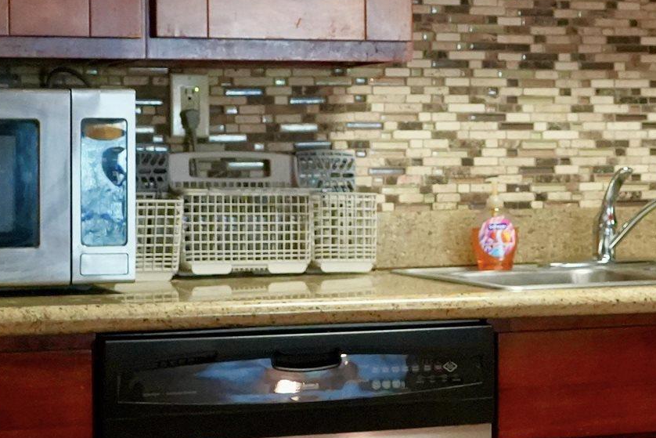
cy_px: 192
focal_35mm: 110
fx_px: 2005
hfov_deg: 18.3
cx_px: 577
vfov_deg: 12.5
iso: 6400
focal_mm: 30
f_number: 3.5
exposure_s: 1/160
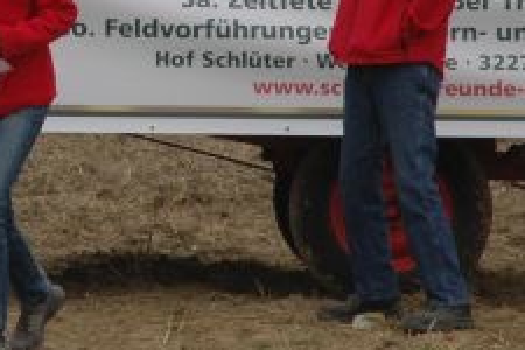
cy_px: -133
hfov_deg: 5.5
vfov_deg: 3.7
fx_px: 5439
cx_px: -177
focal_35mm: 373
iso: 400
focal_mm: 70
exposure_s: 1/320
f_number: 9
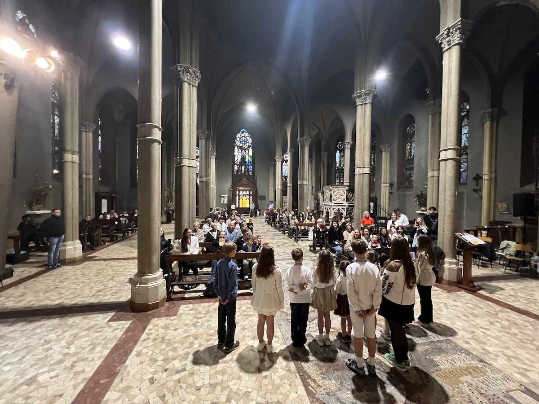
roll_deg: -0.3
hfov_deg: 106.2
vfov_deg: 89.9
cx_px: 270
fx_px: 202
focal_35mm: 13
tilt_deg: -2.1
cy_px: 202
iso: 640
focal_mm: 1.57
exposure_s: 1/50
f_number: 1.8
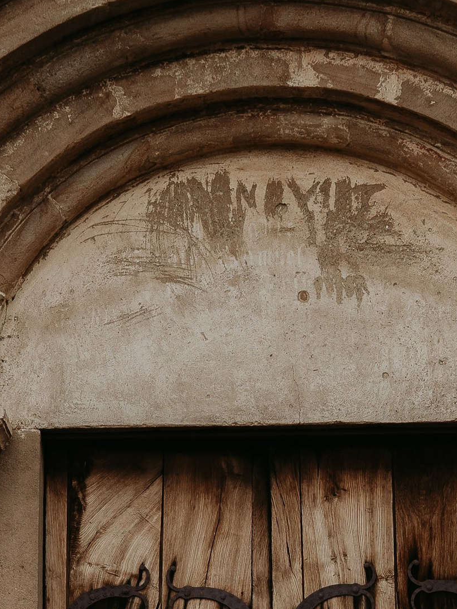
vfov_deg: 16.3
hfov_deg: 12.4
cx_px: 285
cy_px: 553
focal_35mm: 119
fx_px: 2096
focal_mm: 35
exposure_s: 1/1000
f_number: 2.2
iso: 200
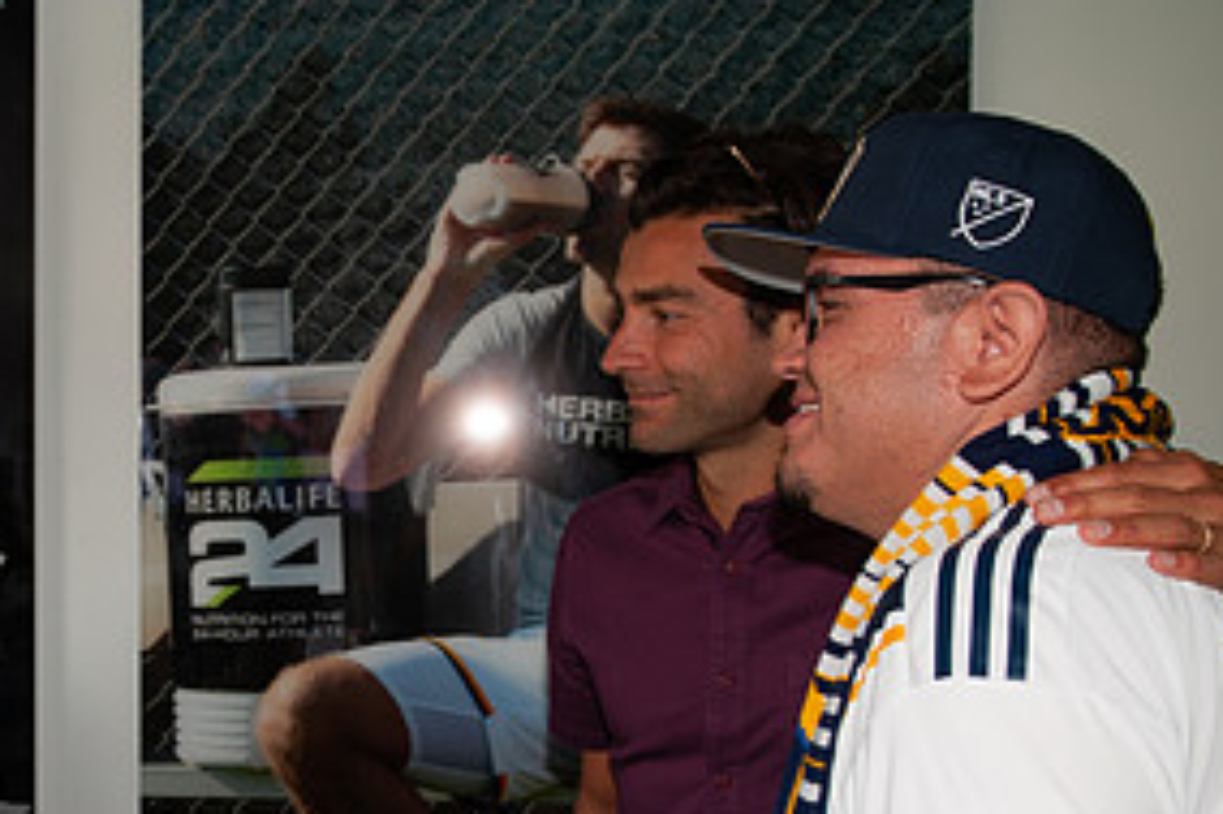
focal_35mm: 49
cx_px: 258
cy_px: 633
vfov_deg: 27.0
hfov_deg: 38.9
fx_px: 1664
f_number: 3.5
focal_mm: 24
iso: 200
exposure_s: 1/60
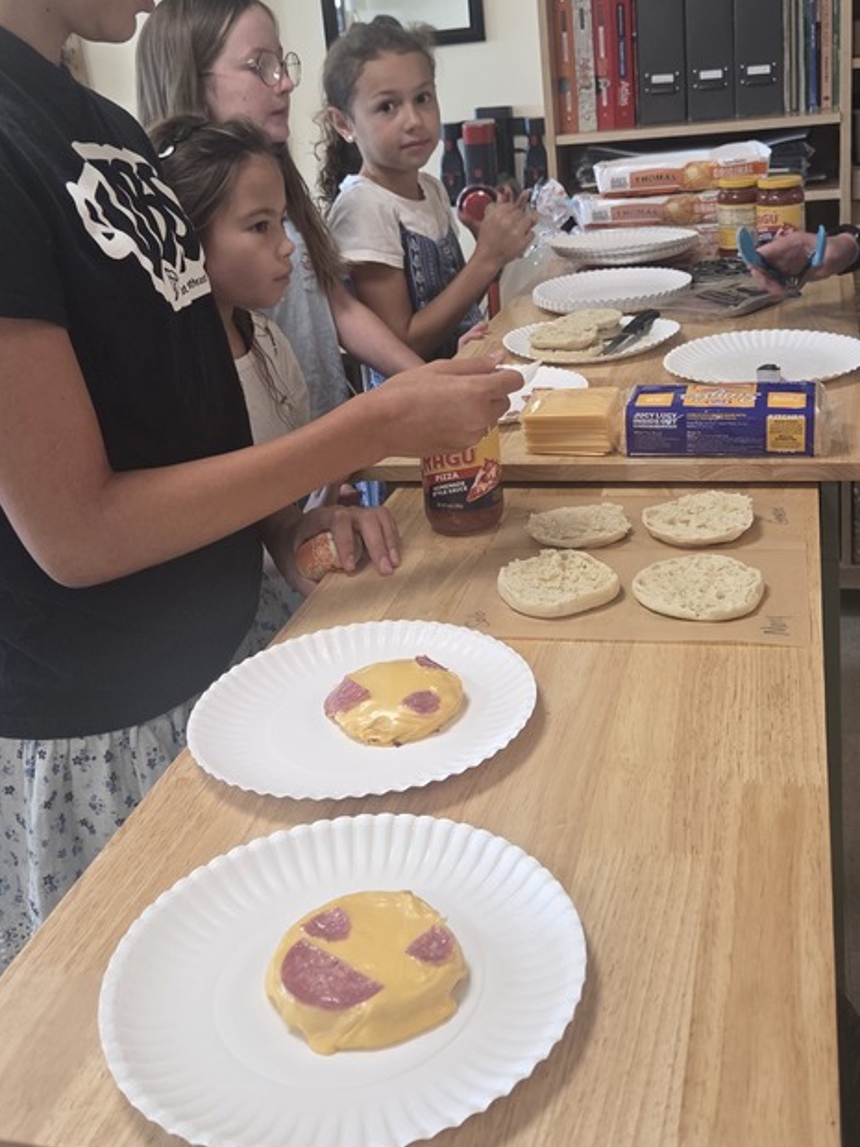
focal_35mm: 38
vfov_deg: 48.7
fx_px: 1259
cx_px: 461
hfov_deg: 37.7
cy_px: 459
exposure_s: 1/53.8
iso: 160
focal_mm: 5.4
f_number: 1.8
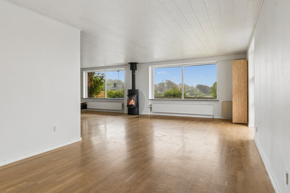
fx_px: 169
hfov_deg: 81.2
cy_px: 96
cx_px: 145
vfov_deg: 59.5
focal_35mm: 21
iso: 200
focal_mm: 14
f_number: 8
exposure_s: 1/5
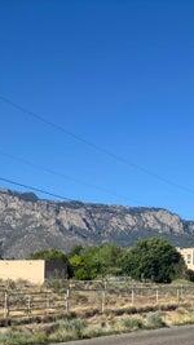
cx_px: 75
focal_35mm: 68
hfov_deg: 17.7
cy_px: 309
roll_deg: -2.1
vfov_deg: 29.7
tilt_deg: -0.2
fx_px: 622
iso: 50
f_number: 1.6
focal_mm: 5.96
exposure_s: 1/3650
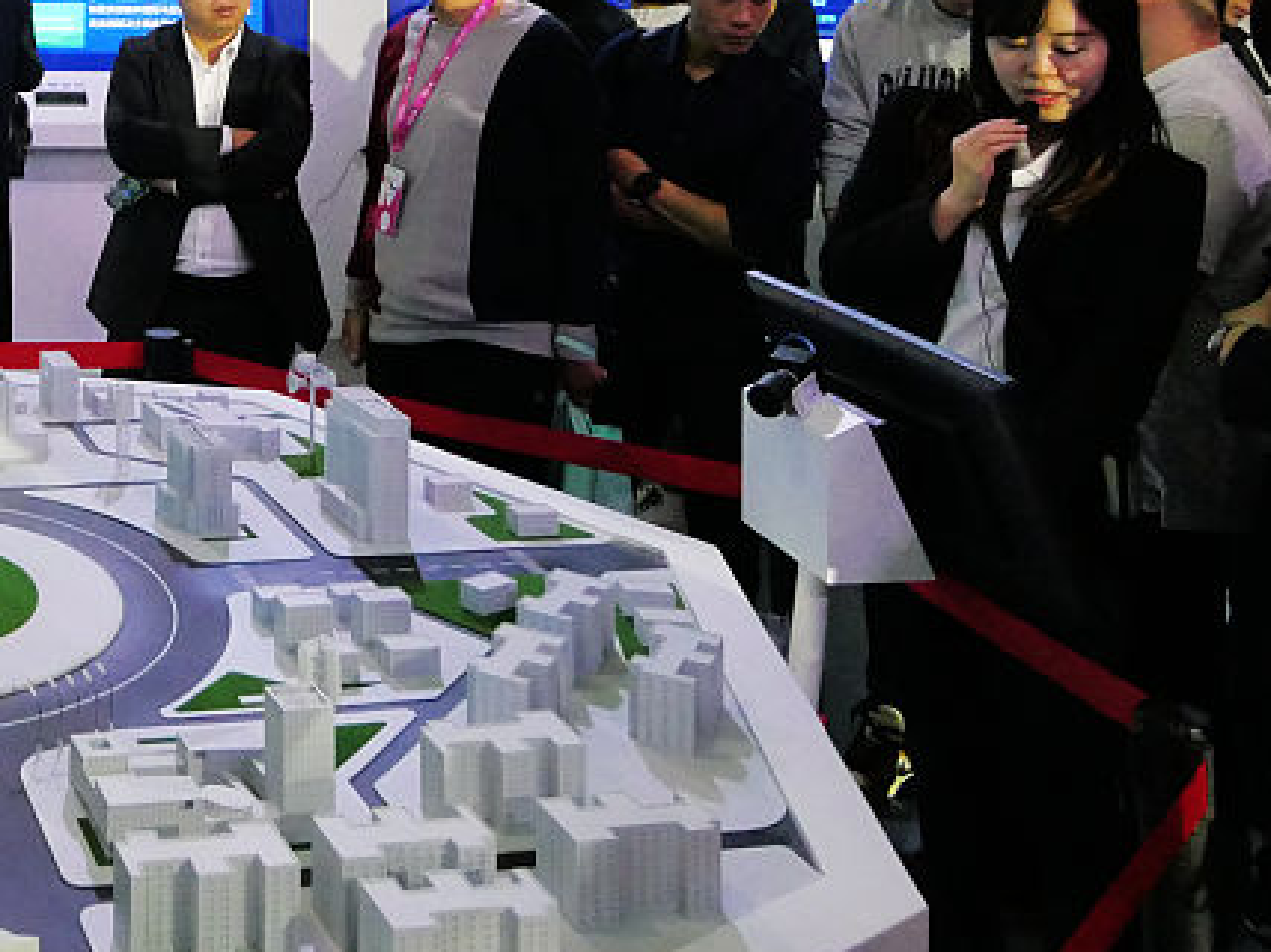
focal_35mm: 45
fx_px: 1652
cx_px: -48
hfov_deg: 36.9
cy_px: -128
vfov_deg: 28.8
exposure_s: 1/320
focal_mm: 8
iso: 3200
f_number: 5.6
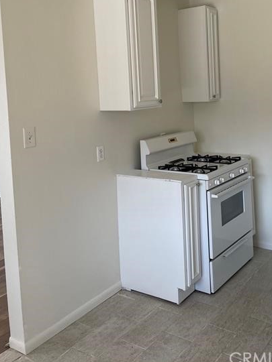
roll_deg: +2.0
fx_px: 388
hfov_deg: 38.4
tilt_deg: -2.6
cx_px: 173
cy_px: 111
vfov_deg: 49.0
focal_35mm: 37
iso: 40
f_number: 1.6
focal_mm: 4.2
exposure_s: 1/120
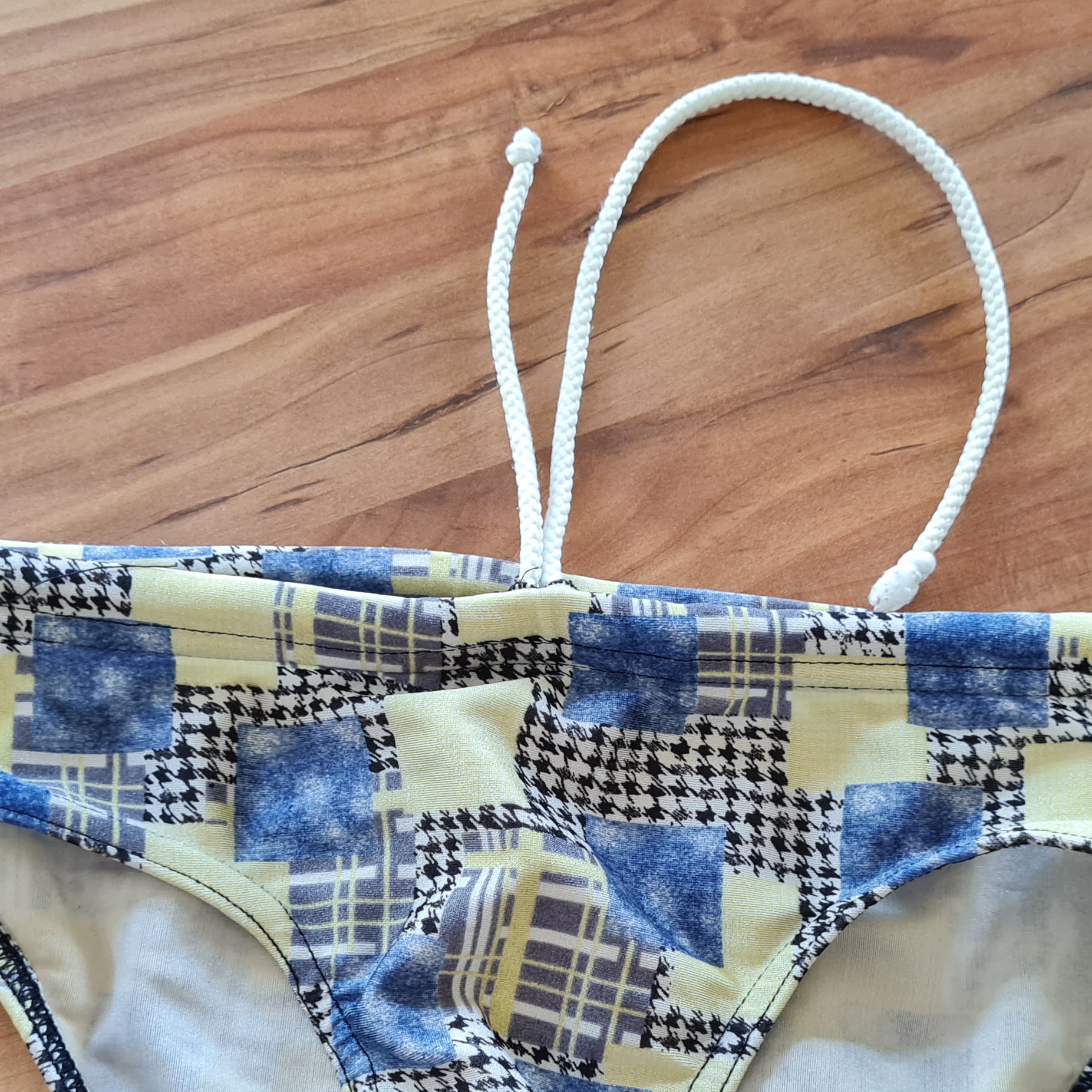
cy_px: 833
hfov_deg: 34.0
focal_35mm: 50
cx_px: 574
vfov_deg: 33.3
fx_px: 1785
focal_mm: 5.4
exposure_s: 1/50
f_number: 1.8
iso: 250
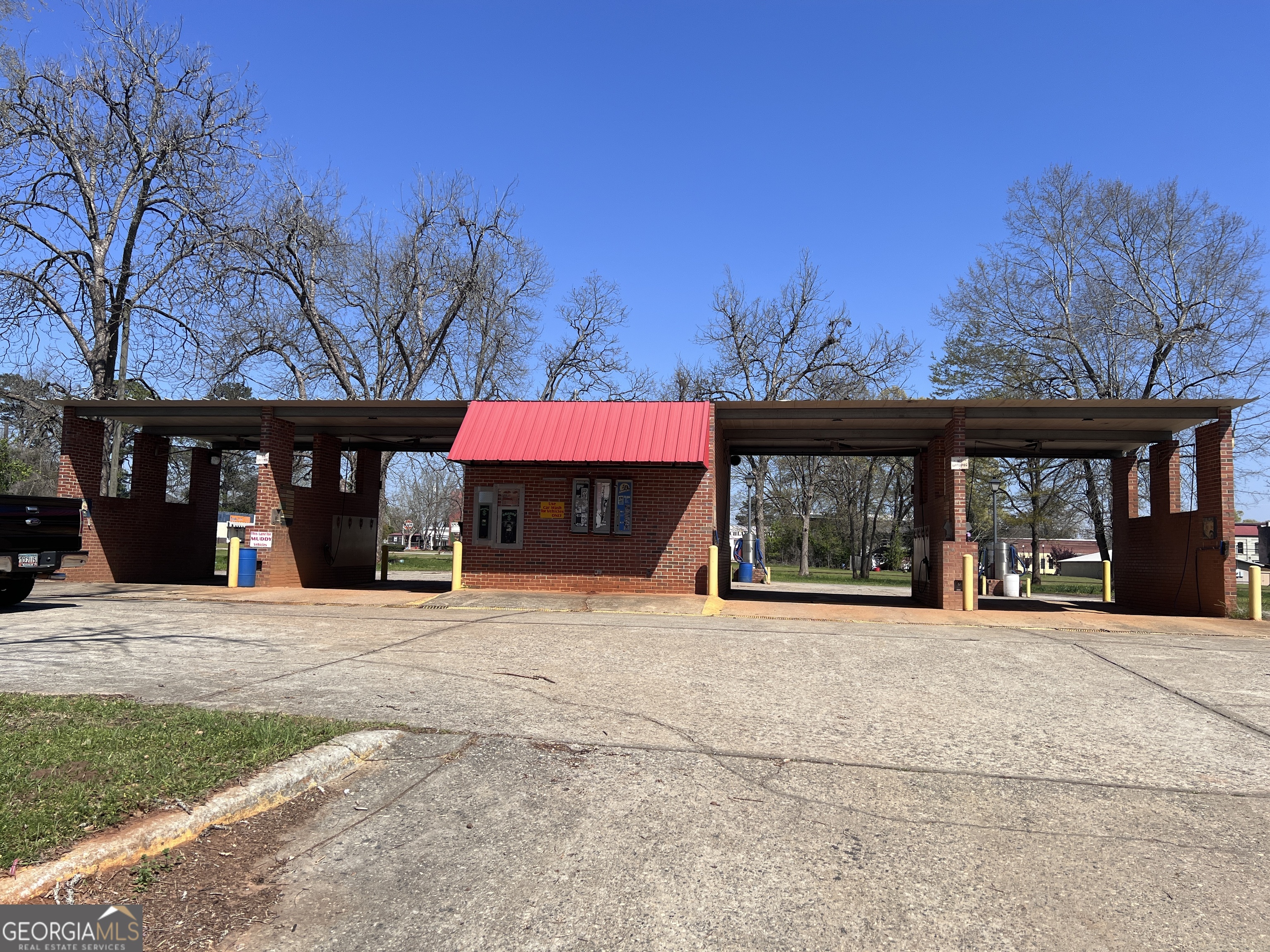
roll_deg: -1.6
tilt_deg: +4.8
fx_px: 954
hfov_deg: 67.3
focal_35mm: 26
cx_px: 635
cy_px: 476
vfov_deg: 53.1
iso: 50
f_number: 1.5
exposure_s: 1/4630
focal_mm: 5.7
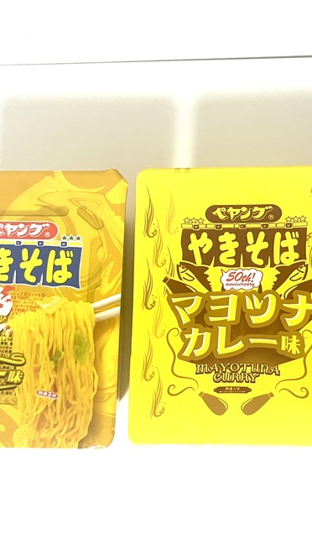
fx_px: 559
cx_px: 285
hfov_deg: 29.8
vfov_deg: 52.8
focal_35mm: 38
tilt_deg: -83.2
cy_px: 279
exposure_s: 1/50
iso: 80
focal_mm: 5.7
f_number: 1.5
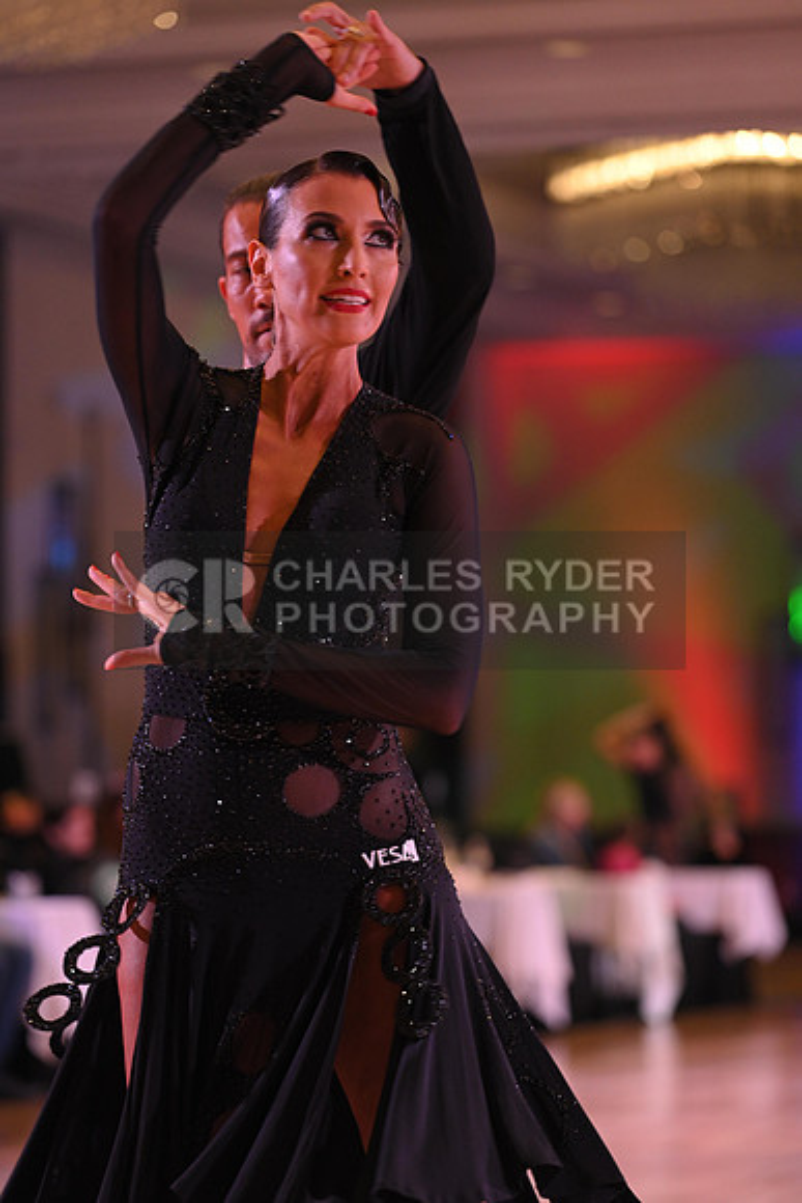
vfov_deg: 14.2
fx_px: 4842
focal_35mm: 145
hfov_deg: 9.5
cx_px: 401
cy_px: 602
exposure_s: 1/200
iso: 1600
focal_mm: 145
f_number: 4.5
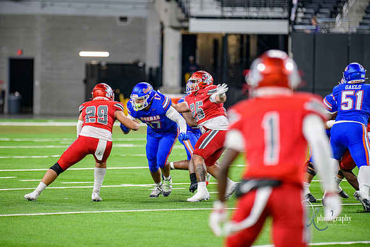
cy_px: 124
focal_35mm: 220
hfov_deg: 9.4
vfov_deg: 6.2
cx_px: 185
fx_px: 2262
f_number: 2.8
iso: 1000
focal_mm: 220
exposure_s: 1/400
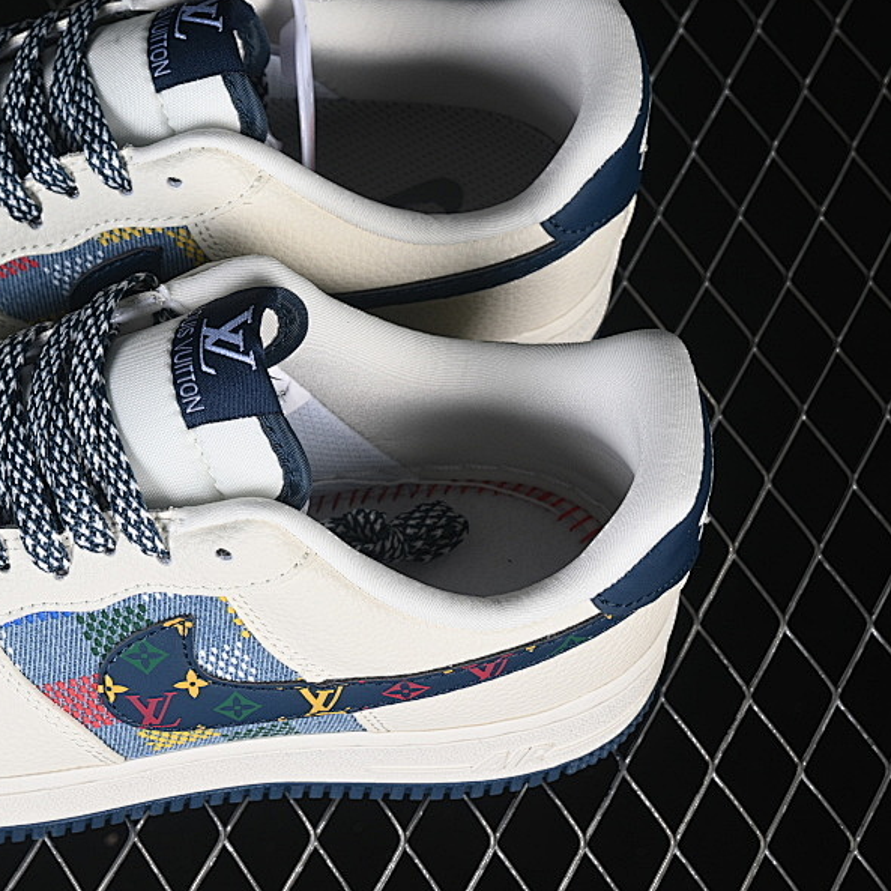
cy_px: 376
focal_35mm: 116
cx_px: 92
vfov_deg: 15.0
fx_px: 3378
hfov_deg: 14.9
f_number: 7.1
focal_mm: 50
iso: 160
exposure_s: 1/80
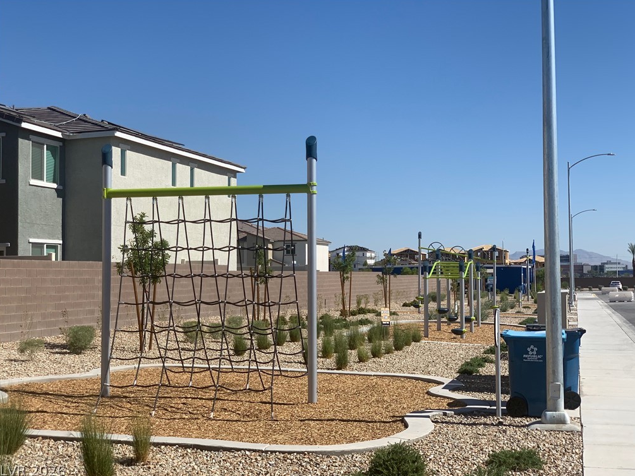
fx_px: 972
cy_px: 239
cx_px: 320
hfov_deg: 36.2
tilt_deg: +3.2
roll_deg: +0.1
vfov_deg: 27.5
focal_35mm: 53
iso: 16
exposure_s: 1/1845
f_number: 2.4
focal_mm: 6
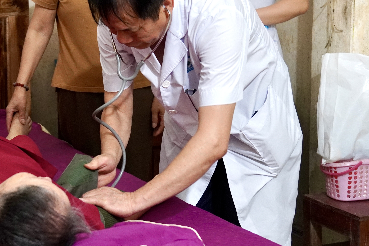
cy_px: 73
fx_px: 912
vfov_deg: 15.3
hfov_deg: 22.8
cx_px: 118
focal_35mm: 89
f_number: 2.8
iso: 1250
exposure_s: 1/50
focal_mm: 30
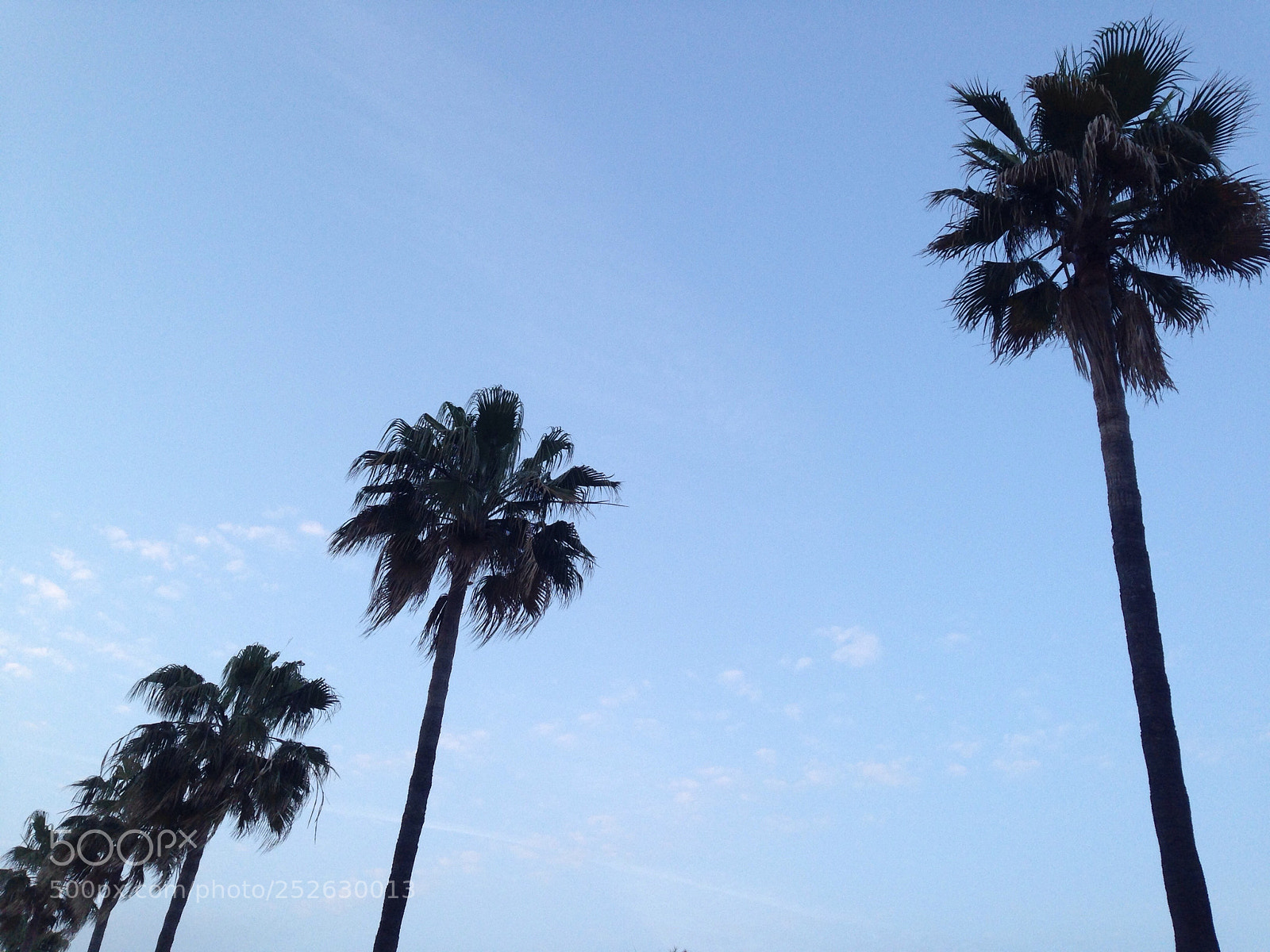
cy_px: 476
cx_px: 635
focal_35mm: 33
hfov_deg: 55.4
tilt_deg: +33.7
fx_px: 1211
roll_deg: -3.9
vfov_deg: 42.9
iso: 50
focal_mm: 4.12
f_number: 2.4
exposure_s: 1/120
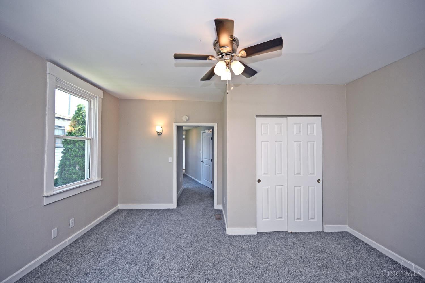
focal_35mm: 14
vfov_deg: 81.2
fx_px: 165
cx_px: 212
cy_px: 142
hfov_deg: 104.3
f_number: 4.5
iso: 200
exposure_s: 1/80
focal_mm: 14
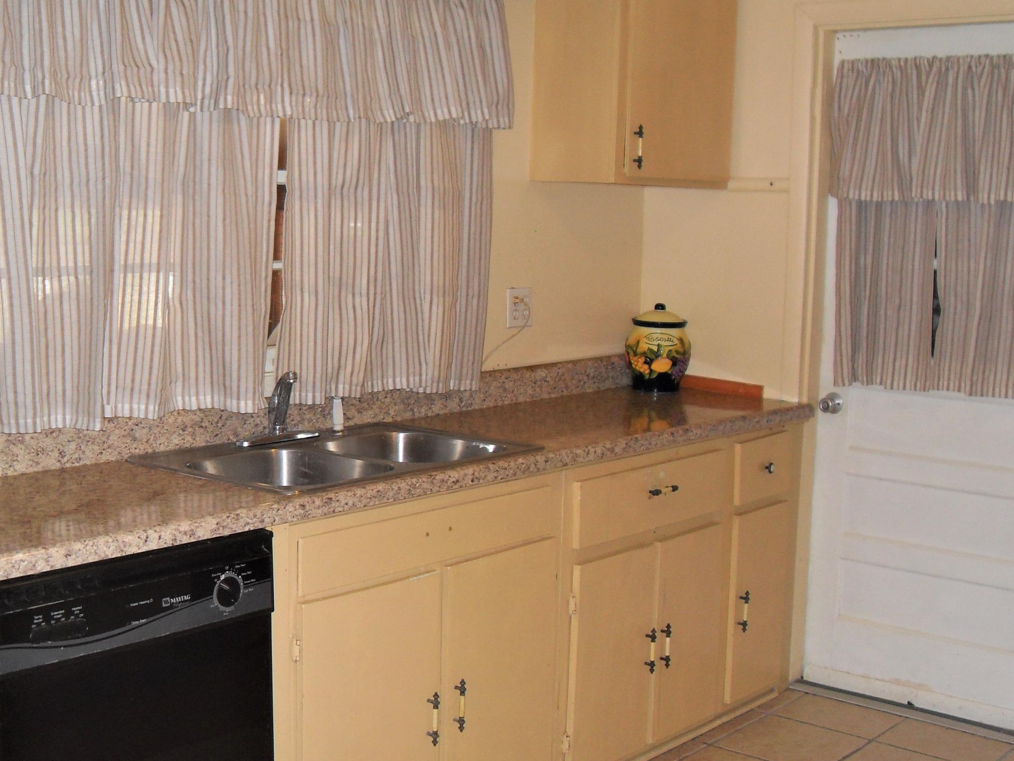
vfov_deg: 30.9
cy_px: 394
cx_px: 423
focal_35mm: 47
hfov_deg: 40.3
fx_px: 1377
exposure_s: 1/45
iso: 100
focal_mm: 6.3
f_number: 2.8
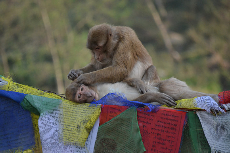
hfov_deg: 6.9
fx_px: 1917
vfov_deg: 4.6
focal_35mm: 300
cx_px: 115
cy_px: 76
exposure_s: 1/500
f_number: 5.6
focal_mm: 200
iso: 1600
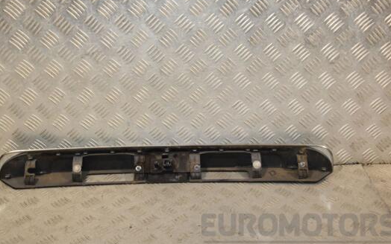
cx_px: 187
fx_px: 522
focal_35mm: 49
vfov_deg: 26.4
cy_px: 126
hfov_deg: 41.0
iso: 800
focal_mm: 28
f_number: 7.1
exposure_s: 1/200
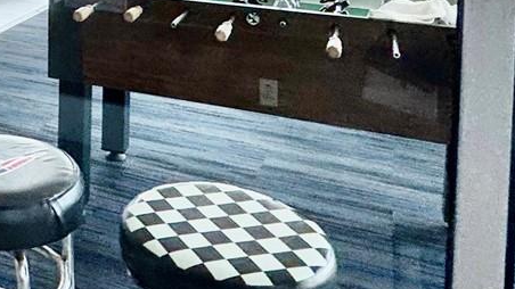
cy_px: -114
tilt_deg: -2.1
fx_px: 737
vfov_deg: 19.9
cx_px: -48
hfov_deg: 33.6
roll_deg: -2.1
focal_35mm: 54
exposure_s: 1/99
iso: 100
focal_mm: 2.22
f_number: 2.2
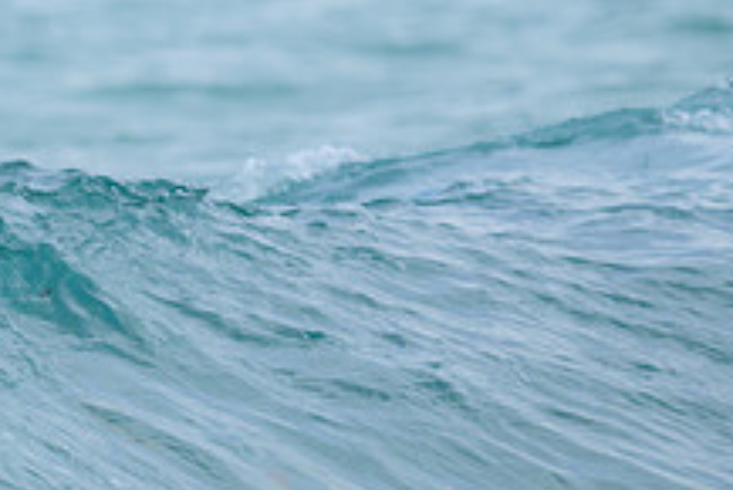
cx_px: -223
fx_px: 52483
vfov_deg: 0.5
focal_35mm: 2576
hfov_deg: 0.8
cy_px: 405
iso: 320
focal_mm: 800
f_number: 6.3
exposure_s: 1/2000
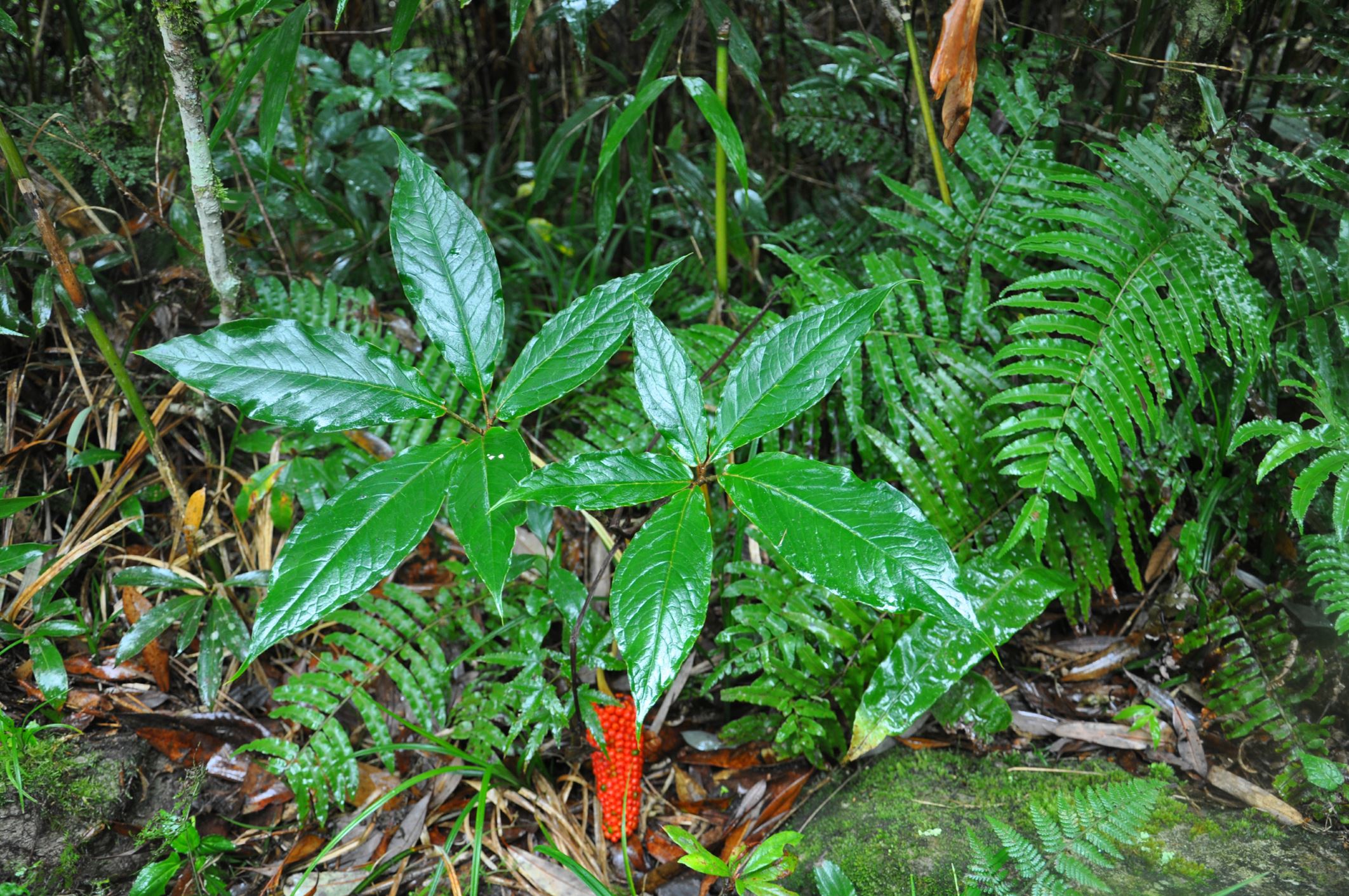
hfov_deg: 57.3
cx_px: 674
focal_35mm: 33
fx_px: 1235
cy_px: 448
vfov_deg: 39.9
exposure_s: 1/20
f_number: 4.5
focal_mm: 22
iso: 400
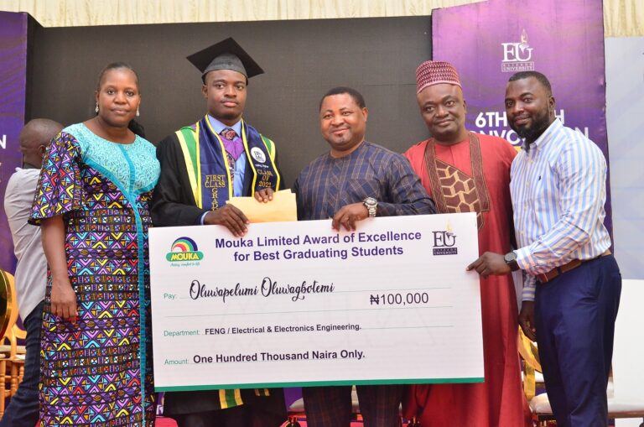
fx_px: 857
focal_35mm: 48
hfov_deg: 41.2
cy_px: 214
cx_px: 322
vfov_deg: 28.0
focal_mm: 32
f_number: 4.5
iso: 2000
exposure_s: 1/125
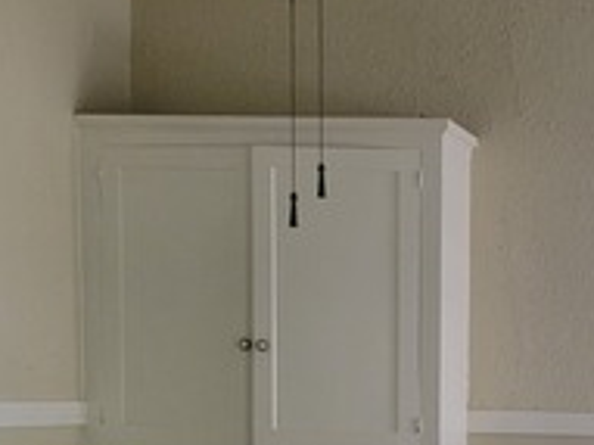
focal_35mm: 91
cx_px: 686
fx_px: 1561
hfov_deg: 20.4
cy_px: 551
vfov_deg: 15.6
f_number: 1.8
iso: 200
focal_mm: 5.4
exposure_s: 1/40
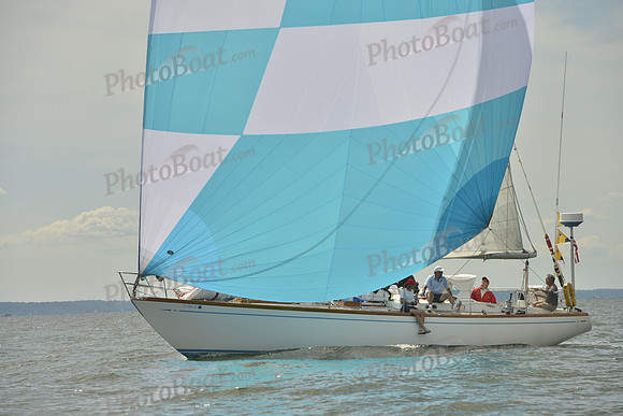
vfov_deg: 8.1
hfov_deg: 12.1
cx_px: 312
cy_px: 208
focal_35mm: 170
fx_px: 2942
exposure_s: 1/1000
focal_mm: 170
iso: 200
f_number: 9
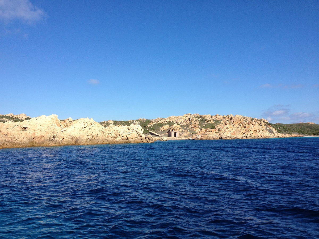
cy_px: 120
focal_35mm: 35
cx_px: 160
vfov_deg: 40.7
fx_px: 323
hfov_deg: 52.6
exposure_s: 1/1783
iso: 64
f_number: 2.4
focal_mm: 4.28
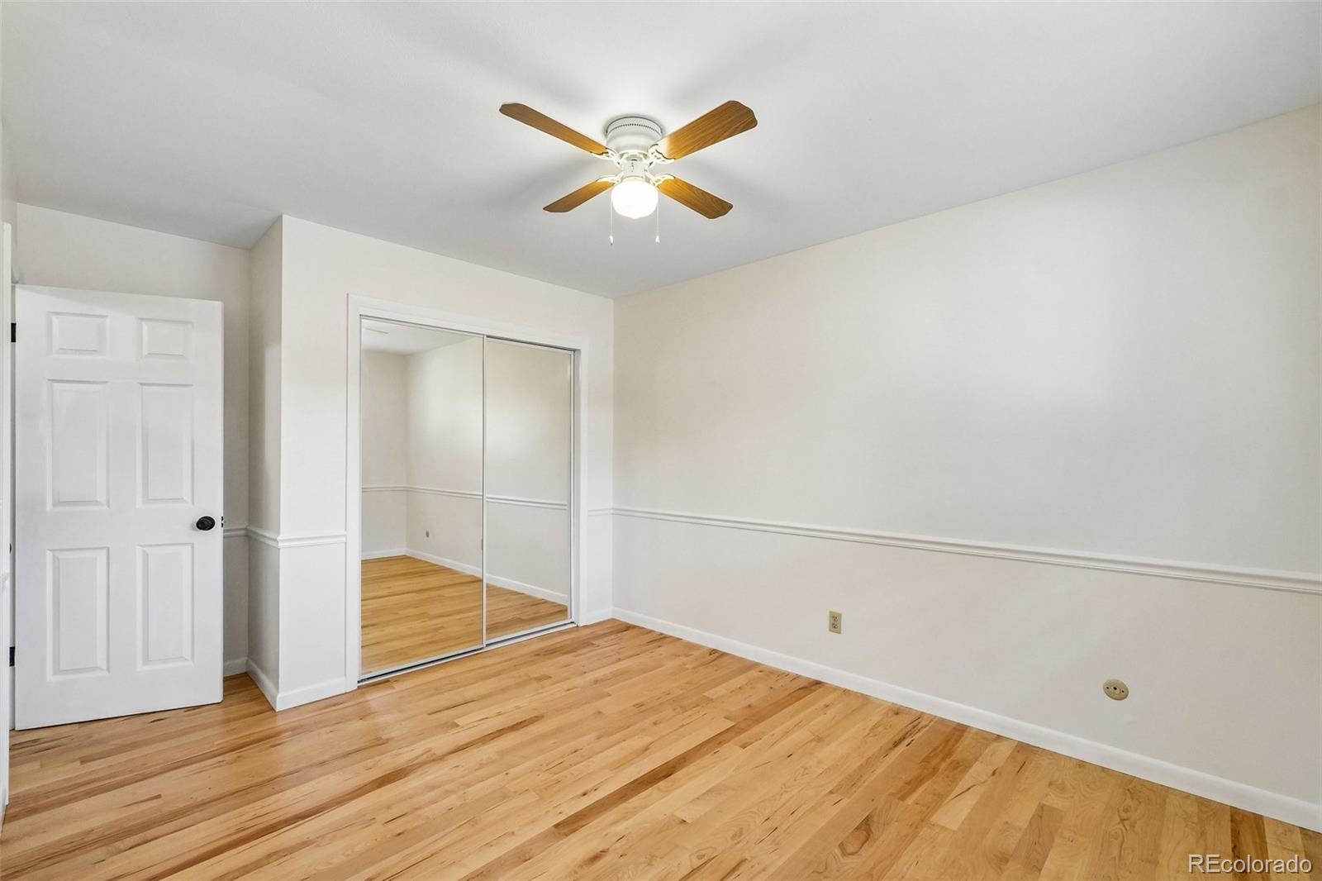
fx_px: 573
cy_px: 440
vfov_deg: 75.1
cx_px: 661
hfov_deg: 98.2
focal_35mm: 16
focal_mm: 10.4
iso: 800
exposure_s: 1/10
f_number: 8
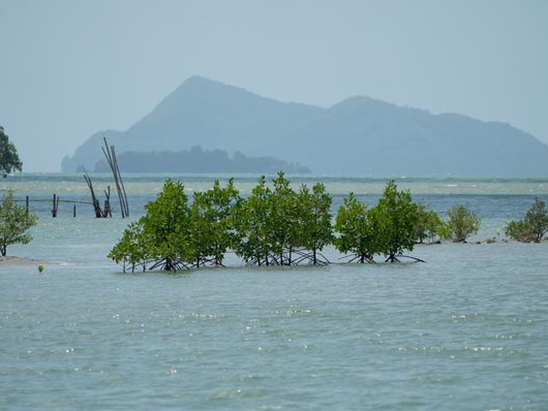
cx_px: 271
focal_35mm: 435
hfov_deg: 4.6
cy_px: 206
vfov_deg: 3.4
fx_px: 6890
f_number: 5.6
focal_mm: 400
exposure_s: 1/4000
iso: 500
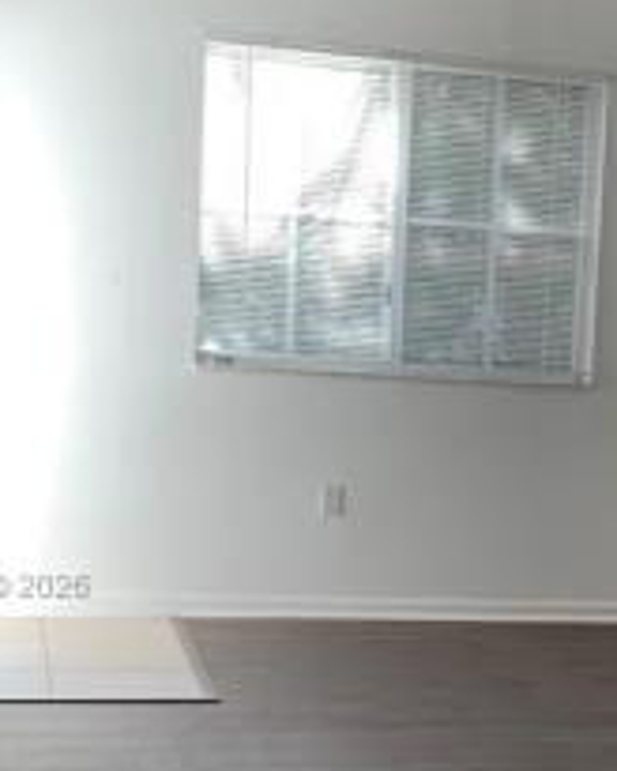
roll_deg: -5.0
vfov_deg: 21.3
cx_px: 685
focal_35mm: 89
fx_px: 2032
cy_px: 587
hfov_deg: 16.7
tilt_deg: -8.5
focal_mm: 4.25
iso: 50
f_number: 1.8
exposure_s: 1/120
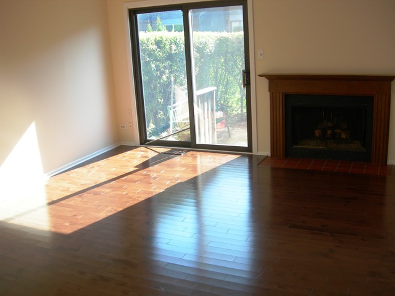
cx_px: 198
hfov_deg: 49.0
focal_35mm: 38
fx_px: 434
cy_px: 148
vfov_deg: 37.7
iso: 50
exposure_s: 1/62.3
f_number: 2.8
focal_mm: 7.8
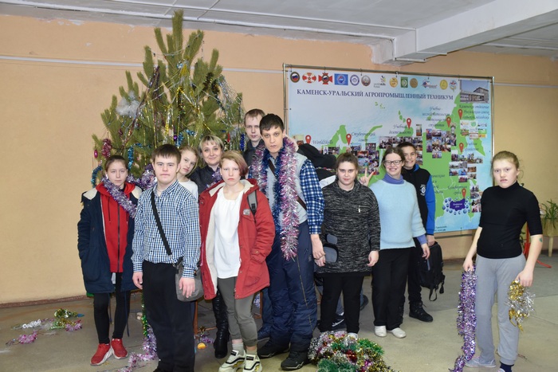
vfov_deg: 38.4
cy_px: 186
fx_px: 535
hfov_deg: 55.1
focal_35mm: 34
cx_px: 279
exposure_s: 1/60
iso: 800
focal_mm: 23
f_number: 4
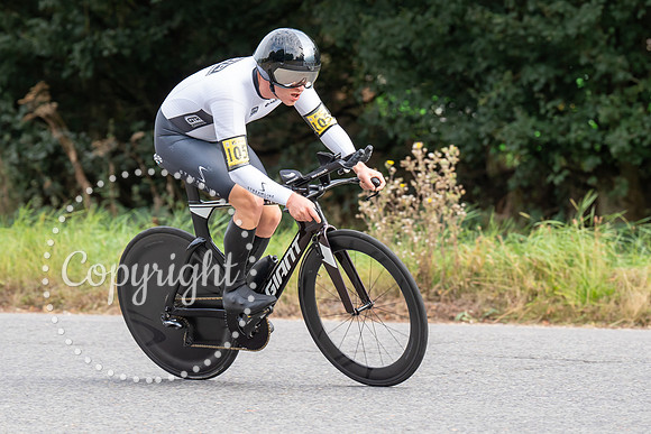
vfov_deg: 6.1
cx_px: 351
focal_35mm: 226
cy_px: 130
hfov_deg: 9.1
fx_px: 4090
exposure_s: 1/1000
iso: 640
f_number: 4
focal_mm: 152
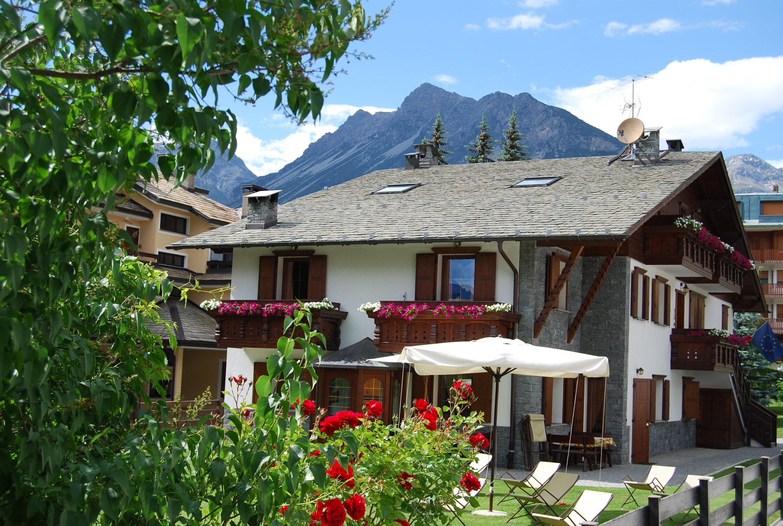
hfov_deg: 42.2
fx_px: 1013
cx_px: 392
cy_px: 263
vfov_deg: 29.1
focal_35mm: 46
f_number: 7.1
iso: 100
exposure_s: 1/200
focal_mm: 31
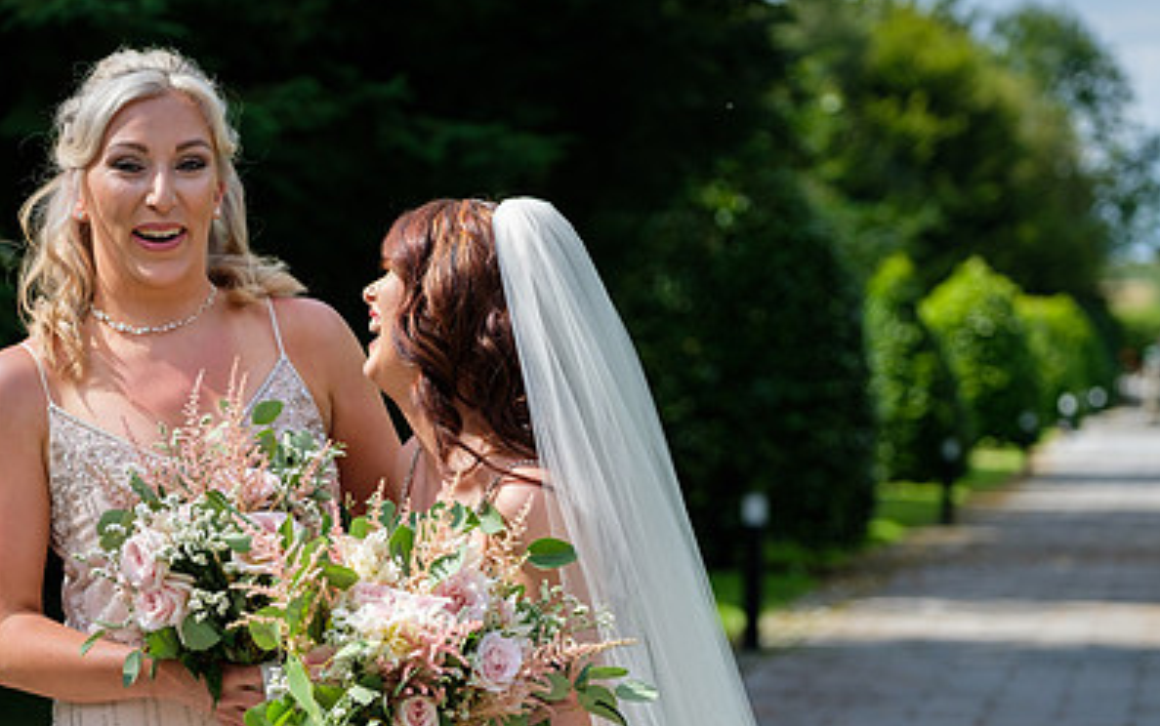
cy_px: 473
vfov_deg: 8.4
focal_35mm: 156
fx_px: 4935
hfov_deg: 13.4
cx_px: 490
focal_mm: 63.4
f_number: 2.8
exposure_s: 1/1000
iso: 200
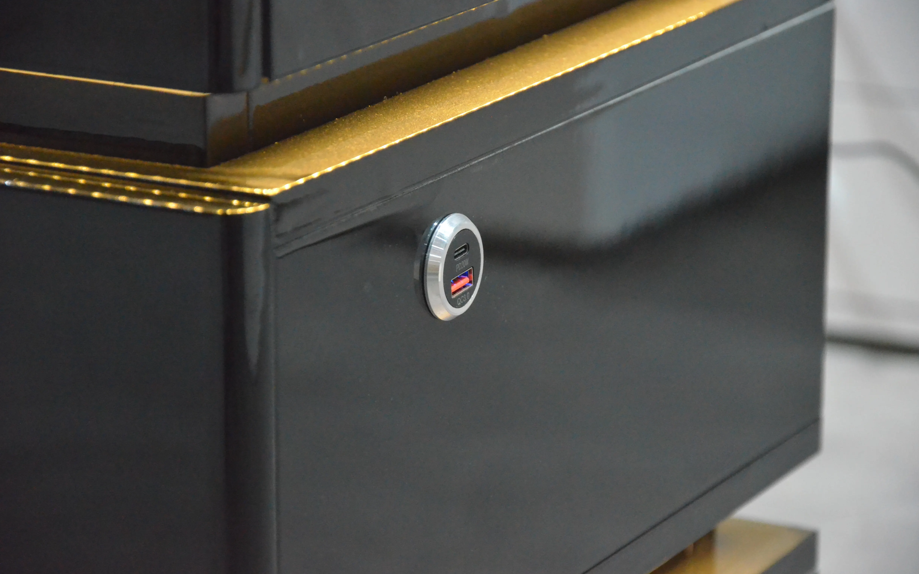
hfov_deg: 13.0
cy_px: 294
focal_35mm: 161
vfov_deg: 8.2
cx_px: 460
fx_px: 4020
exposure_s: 1/640
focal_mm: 105
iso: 6400
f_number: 5.6
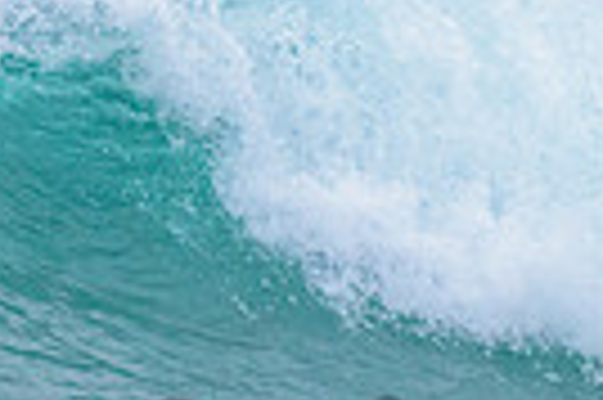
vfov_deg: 0.5
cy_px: 235
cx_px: 294
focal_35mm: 2657
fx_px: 44450
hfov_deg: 0.8
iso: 2000
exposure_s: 1/2000
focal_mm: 500
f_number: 5.6
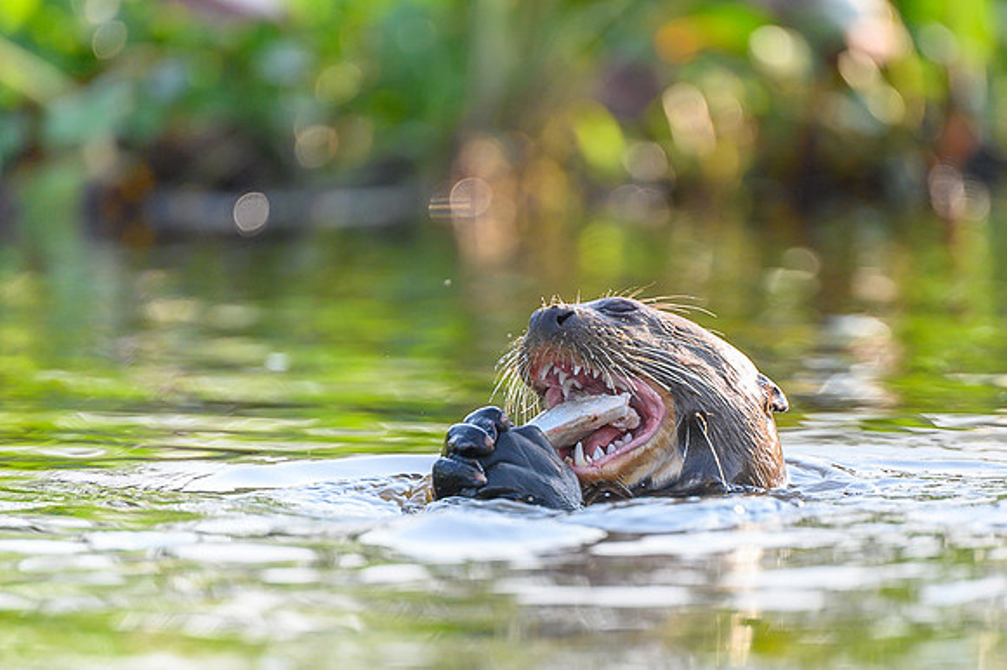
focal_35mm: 590
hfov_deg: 3.5
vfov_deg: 2.3
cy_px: 401
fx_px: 16486
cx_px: 639
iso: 1000
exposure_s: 1/2000
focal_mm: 400
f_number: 4
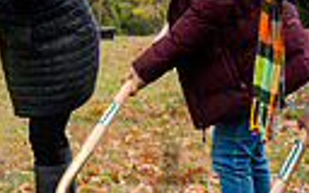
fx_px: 1086
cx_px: -100
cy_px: -8
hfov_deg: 15.4
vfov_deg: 10.1
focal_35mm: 129
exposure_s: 1/250
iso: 500
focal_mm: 24
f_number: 6.3
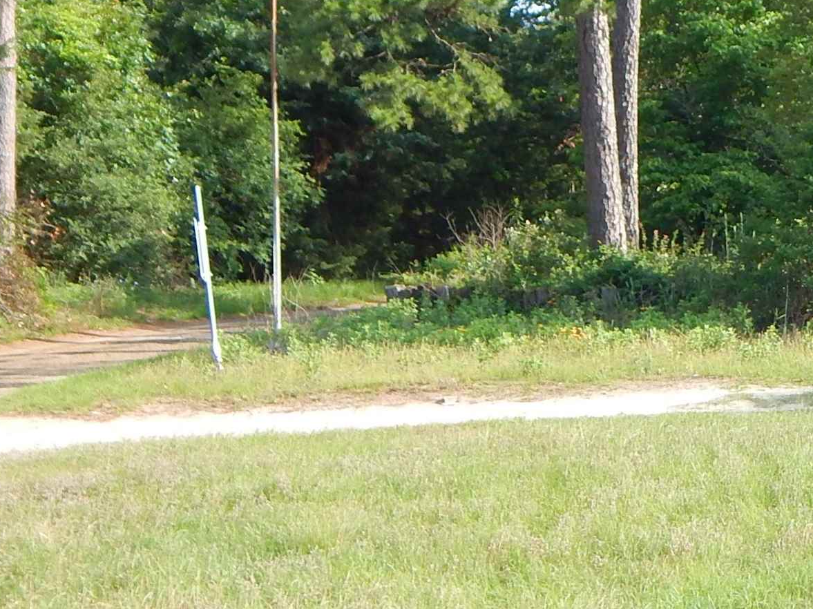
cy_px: 124
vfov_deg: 10.5
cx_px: 995
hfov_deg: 13.6
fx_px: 3311
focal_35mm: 141
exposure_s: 1/320
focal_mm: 9.7
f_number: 3.8
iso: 125
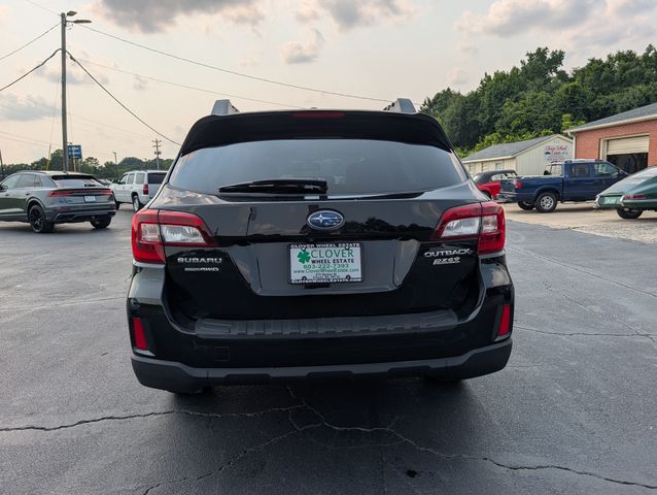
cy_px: 248
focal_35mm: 24
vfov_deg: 56.9
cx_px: 328
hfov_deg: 71.5
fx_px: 456
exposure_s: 1/1972
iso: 20
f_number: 1.68
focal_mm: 6.9
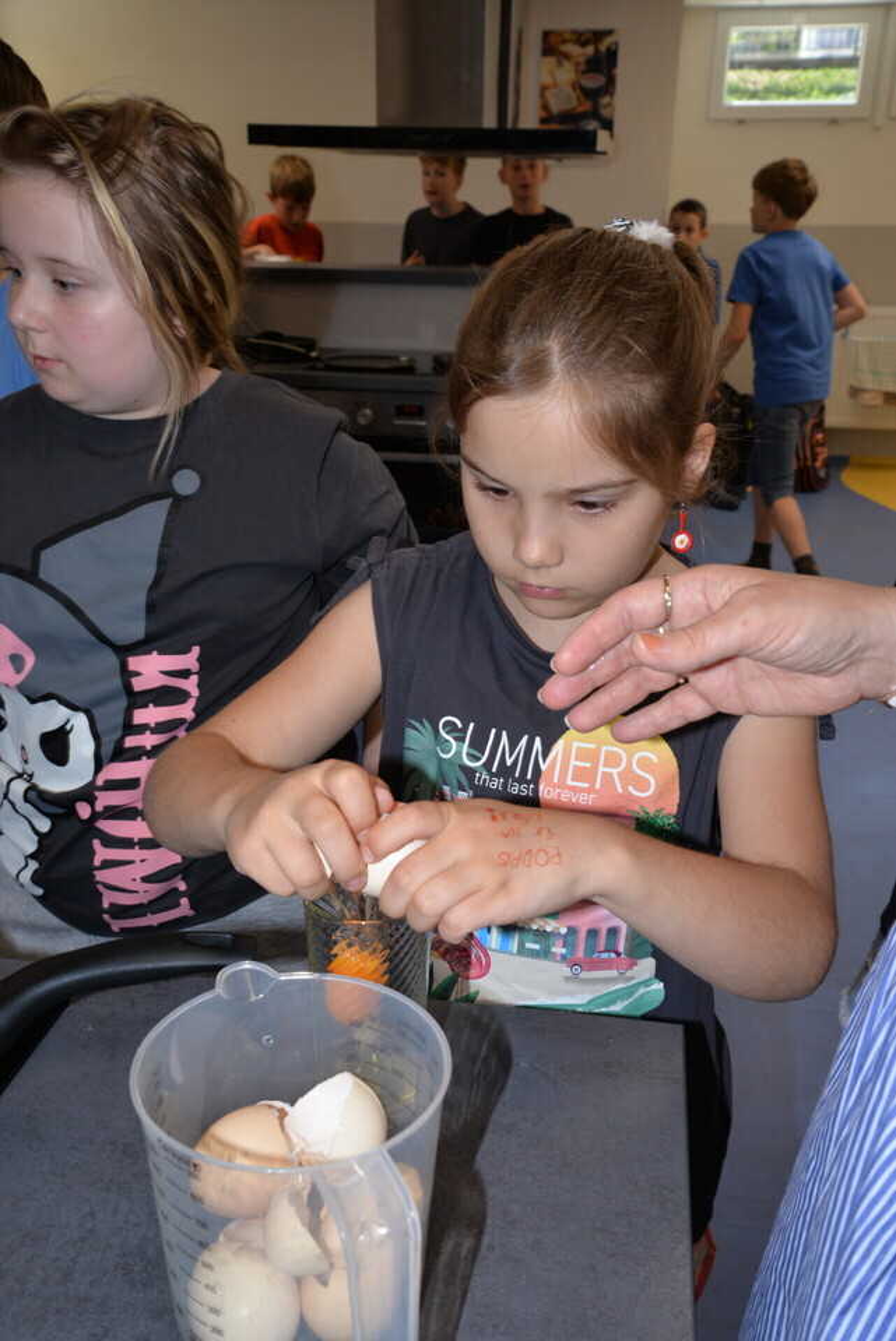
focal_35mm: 36
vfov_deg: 53.1
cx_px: 448
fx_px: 1342
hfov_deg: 36.9
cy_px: 670
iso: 640
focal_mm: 36
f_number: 11
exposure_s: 1/80
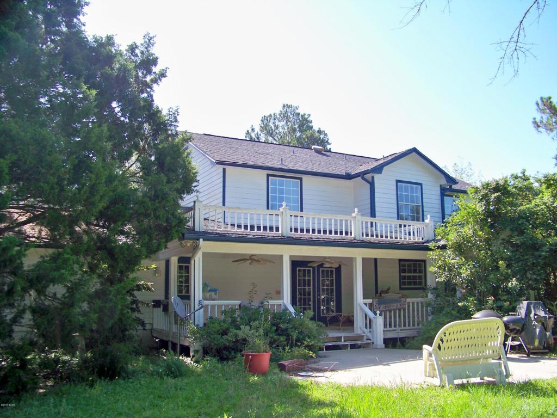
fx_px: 531
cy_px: 209
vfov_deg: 42.9
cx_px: 278
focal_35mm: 33
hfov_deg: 55.4
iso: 64
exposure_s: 1/320
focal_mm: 5.85
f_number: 2.8
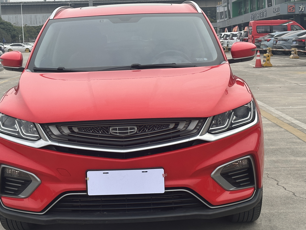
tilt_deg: -6.2
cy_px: 119
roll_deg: +2.3
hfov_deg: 27.0
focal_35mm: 72
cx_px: 128
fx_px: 636
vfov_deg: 20.4
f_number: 1.78
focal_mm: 6.86
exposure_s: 1/872
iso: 64
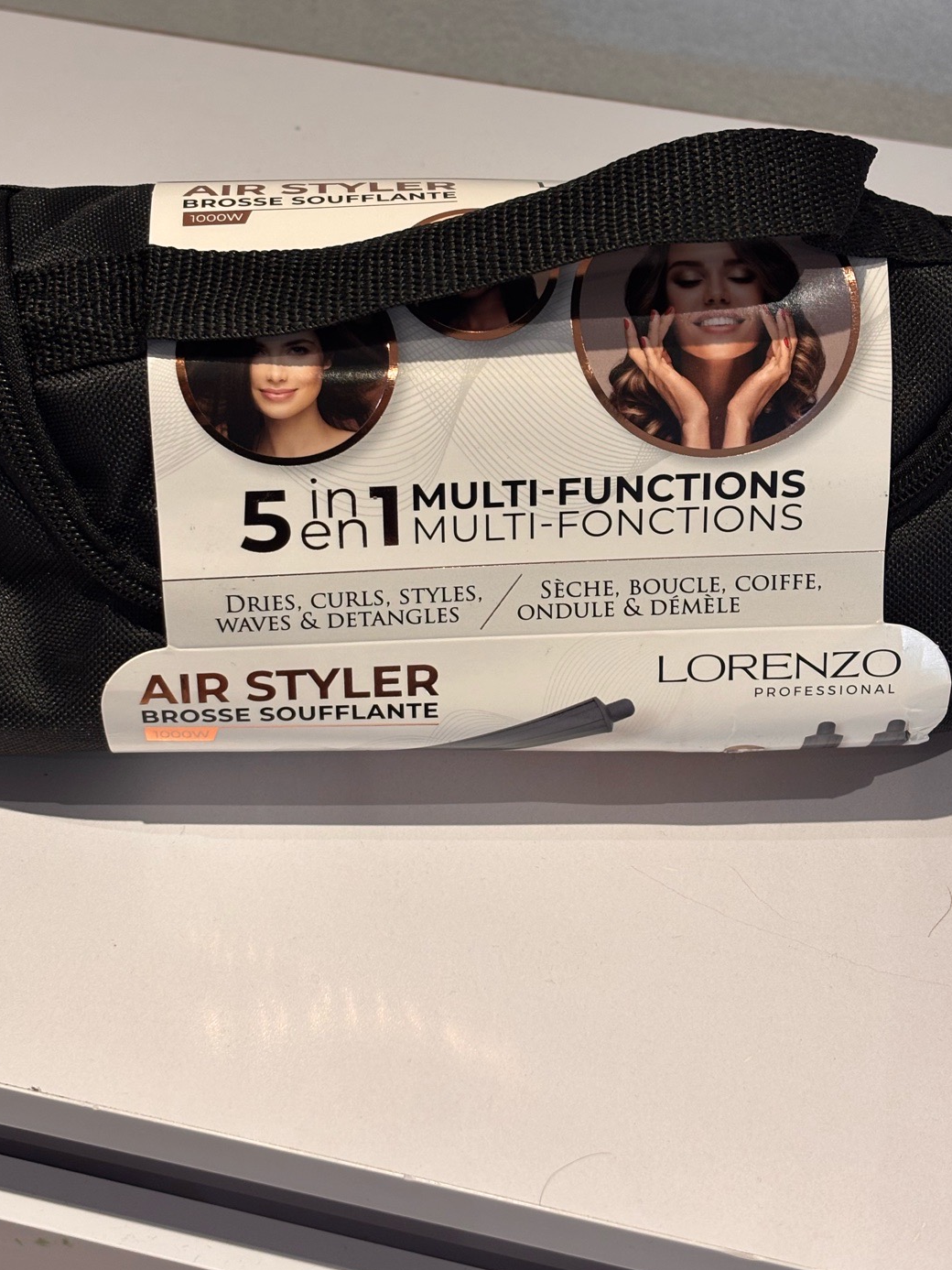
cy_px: 557
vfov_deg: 32.1
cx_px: 442
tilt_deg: -44.1
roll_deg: -2.9
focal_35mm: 60
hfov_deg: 24.4
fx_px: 2200
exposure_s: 1/50
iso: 64
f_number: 1.6
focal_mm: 5.96
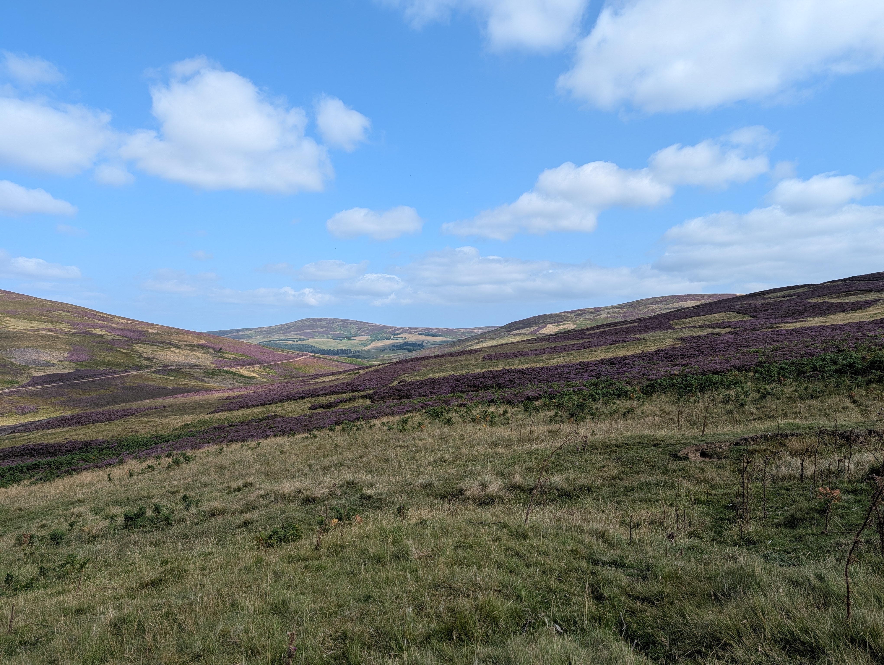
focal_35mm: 24
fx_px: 614
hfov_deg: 71.5
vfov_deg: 56.9
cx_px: 442
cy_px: 332
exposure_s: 1/907
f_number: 1.68
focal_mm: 6.9
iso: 21
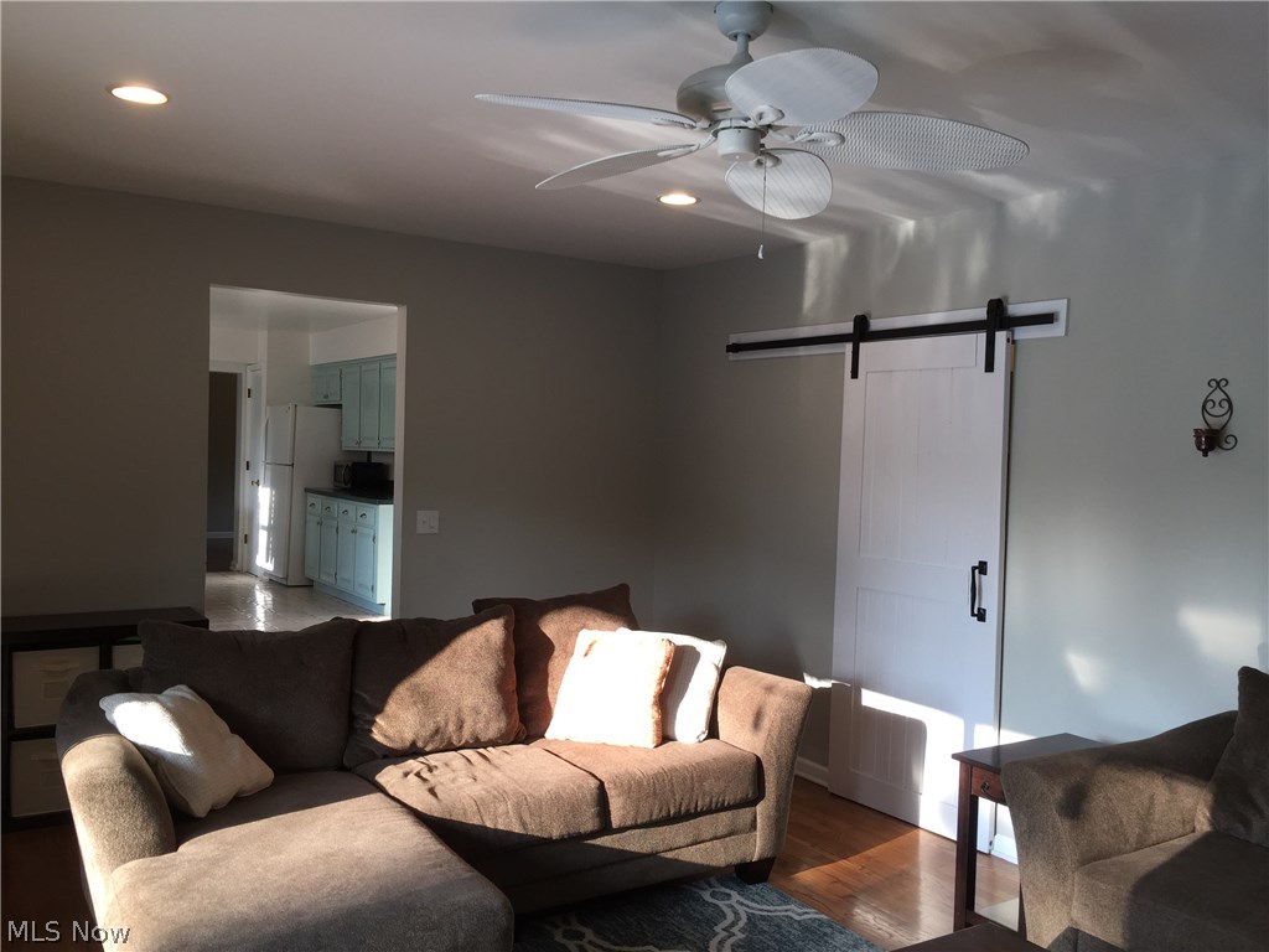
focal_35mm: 29
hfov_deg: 61.7
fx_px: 1063
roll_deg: -3.6
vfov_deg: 48.2
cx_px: 634
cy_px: 476
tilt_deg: -1.8
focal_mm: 4.15
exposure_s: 1/120
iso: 40
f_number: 2.2
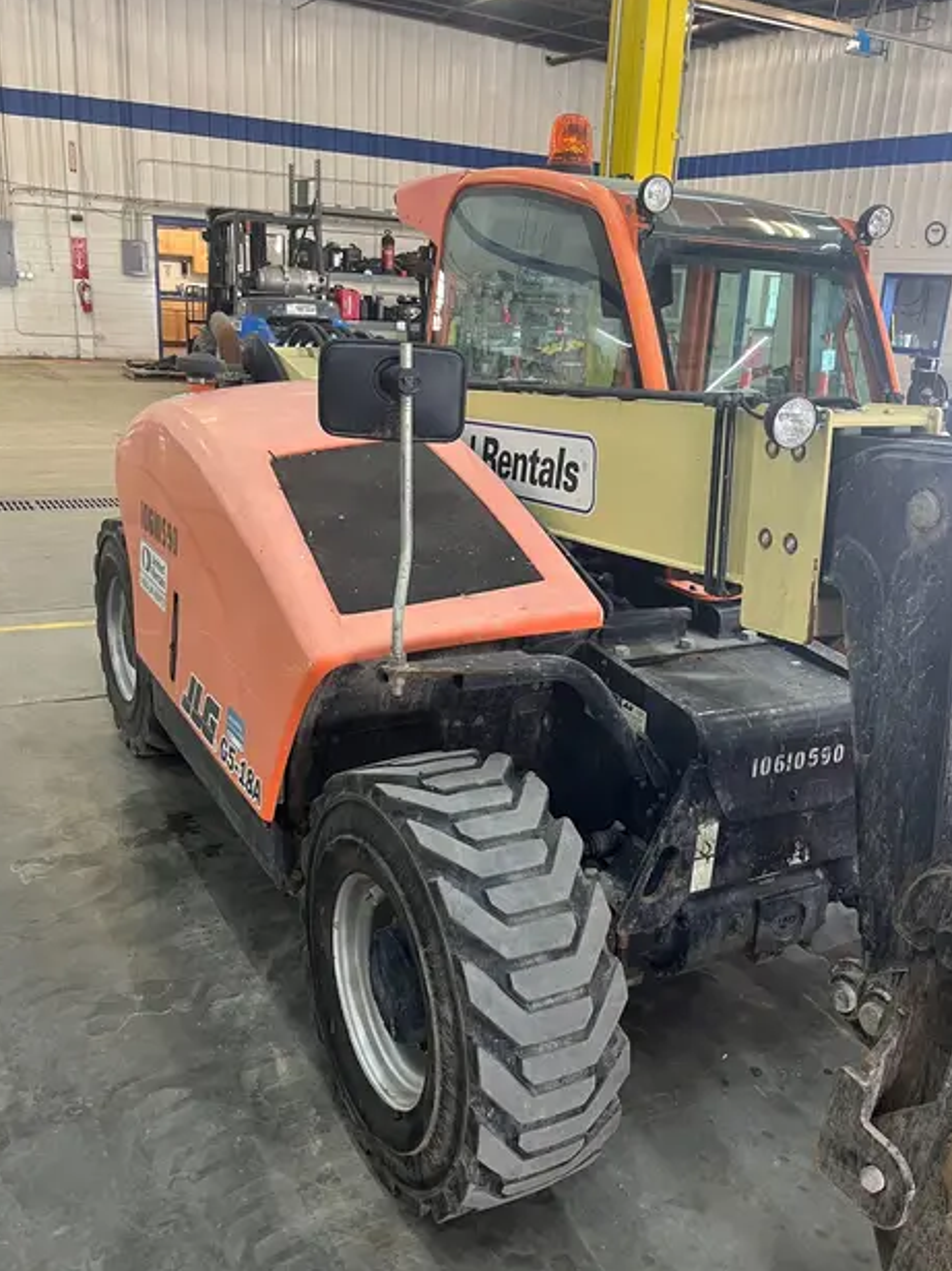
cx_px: 512
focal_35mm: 31
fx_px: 1137
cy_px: 683
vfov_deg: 58.3
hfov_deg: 45.4
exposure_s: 1/60
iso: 125
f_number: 1.6
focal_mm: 5.1
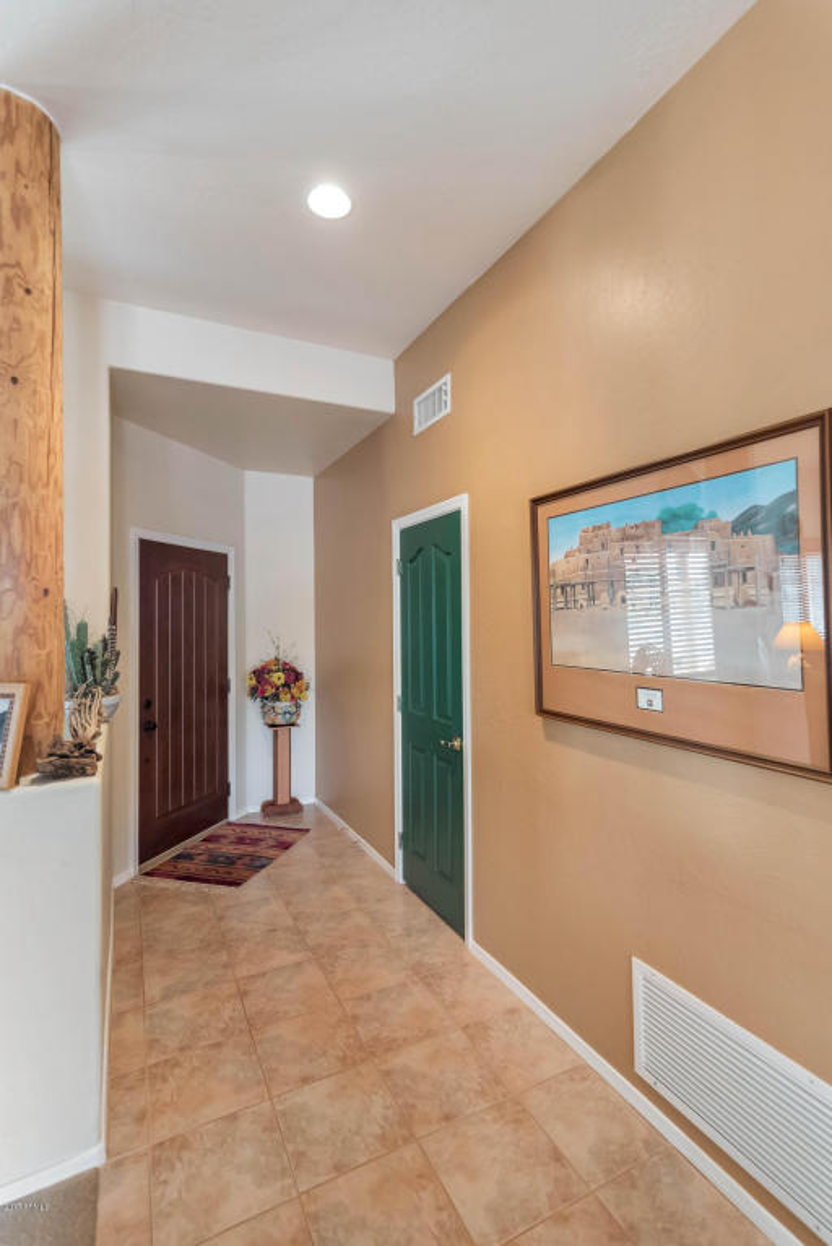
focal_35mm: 16
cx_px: 416
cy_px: 623
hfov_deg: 73.8
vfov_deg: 96.7
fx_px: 554
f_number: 2.8
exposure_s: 1/50
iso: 3200
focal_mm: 16
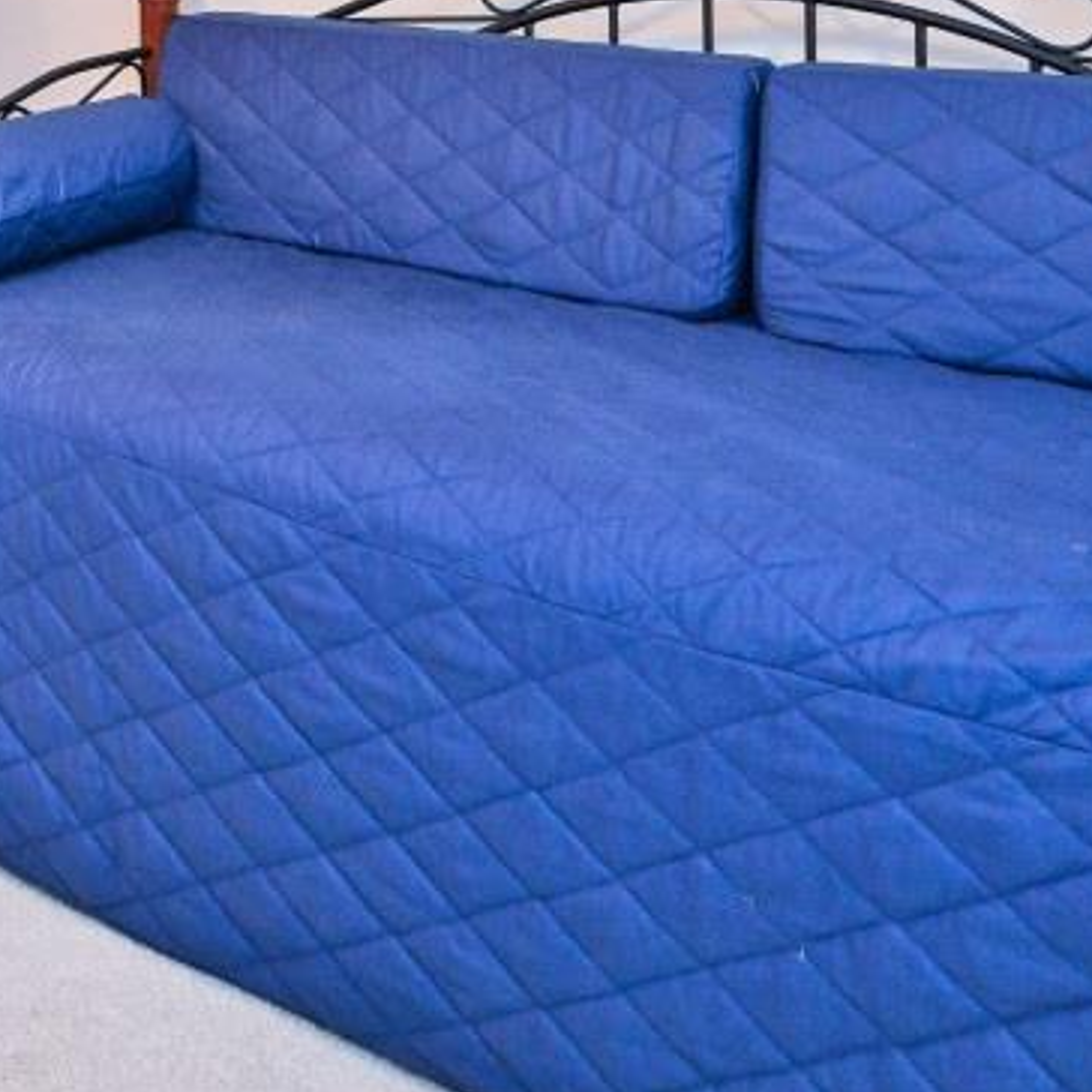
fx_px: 1749
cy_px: -177
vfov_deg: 30.2
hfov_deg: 30.3
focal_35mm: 49
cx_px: -171
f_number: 4
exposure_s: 1/60
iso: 900
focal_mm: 14
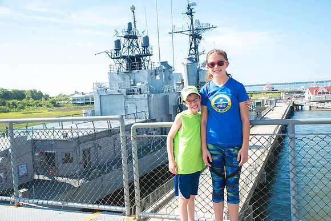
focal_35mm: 35
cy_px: 110
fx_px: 322
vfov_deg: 37.9
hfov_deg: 54.4
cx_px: 166
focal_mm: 35
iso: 1000
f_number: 10
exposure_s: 1/800
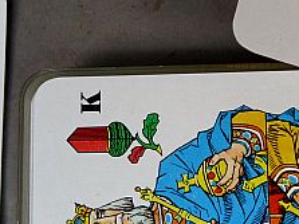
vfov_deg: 15.1
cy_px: 42
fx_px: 837
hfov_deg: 20.2
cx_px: 196
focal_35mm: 97
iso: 100
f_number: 2.8
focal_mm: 4.8
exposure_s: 1/40
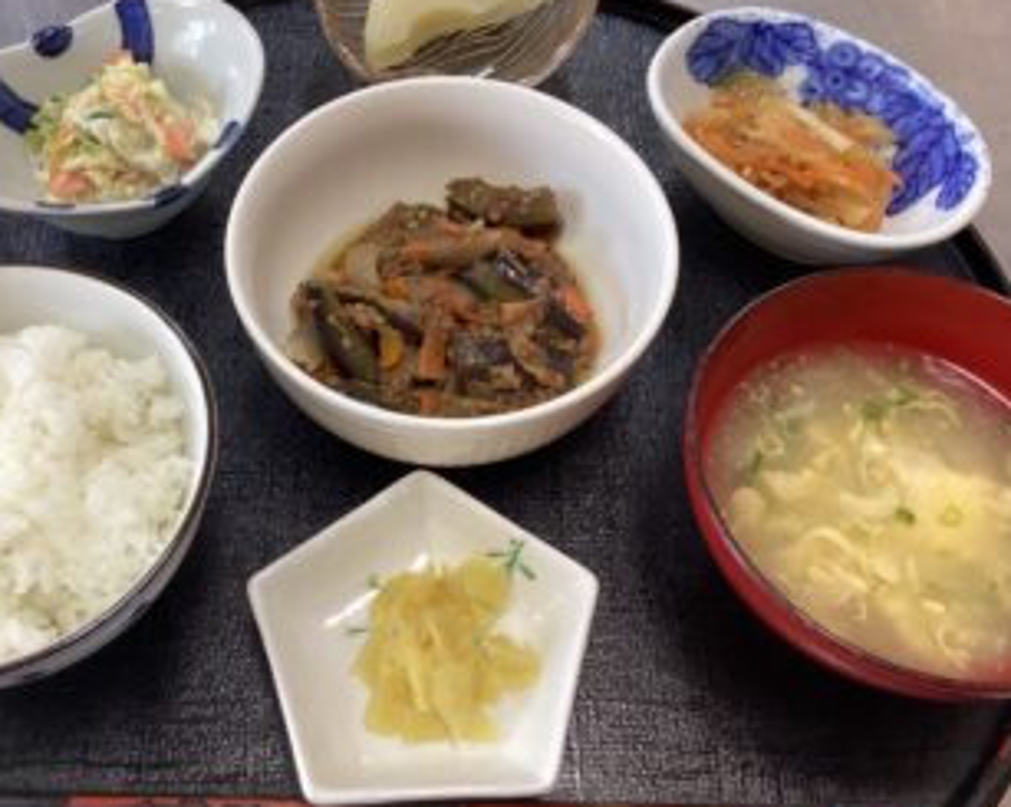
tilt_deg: -56.8
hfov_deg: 48.8
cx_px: 403
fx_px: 1106
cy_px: 371
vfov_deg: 40.0
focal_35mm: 37
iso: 100
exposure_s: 1/60
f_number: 2.4
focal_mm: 3.3
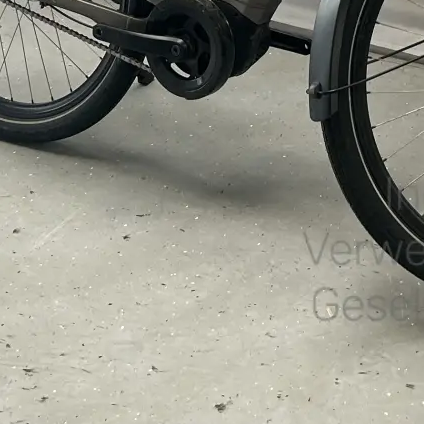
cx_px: 445
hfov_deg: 16.3
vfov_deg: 15.2
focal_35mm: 104
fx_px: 1441
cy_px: -254
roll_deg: +2.4
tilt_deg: -15.6
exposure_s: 1/121
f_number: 1.5
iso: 64
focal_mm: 5.7
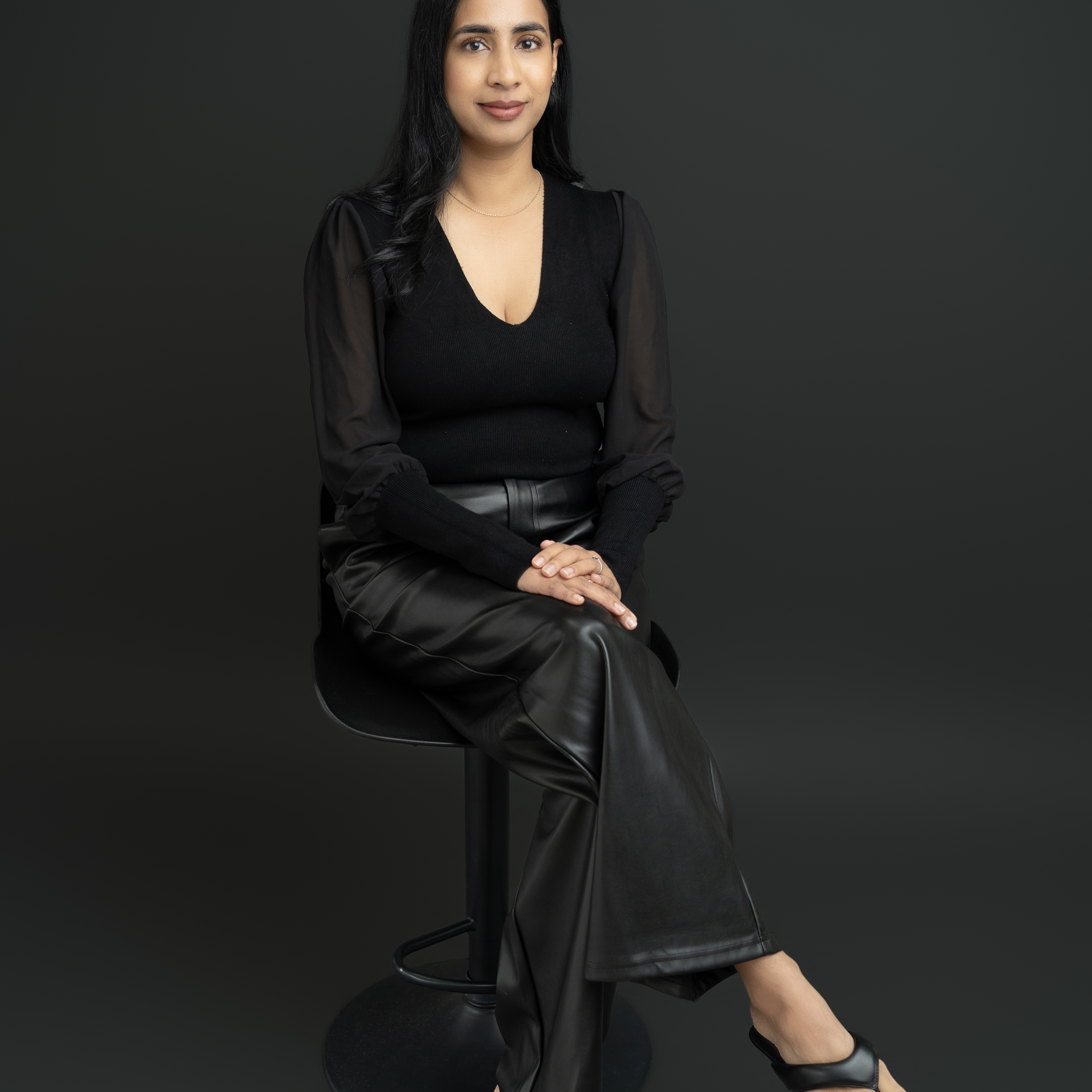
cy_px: 547
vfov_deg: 37.6
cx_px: 549
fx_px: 1606
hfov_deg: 37.6
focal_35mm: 45
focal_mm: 35
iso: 320
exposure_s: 1/200
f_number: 3.5
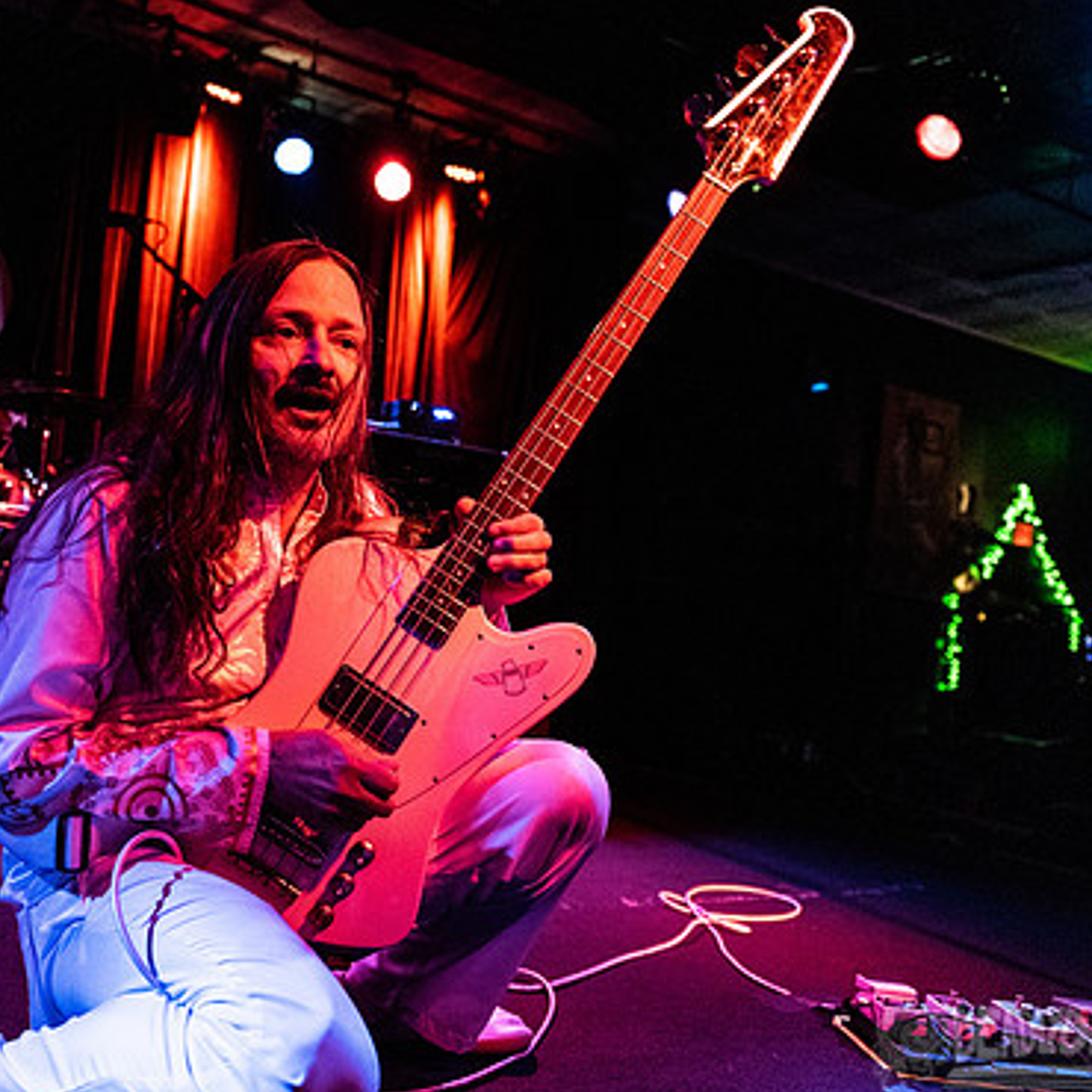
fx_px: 1142
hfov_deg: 50.2
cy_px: 539
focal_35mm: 32
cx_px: 366
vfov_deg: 51.1
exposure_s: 1/200
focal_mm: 24
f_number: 3.2
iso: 3200
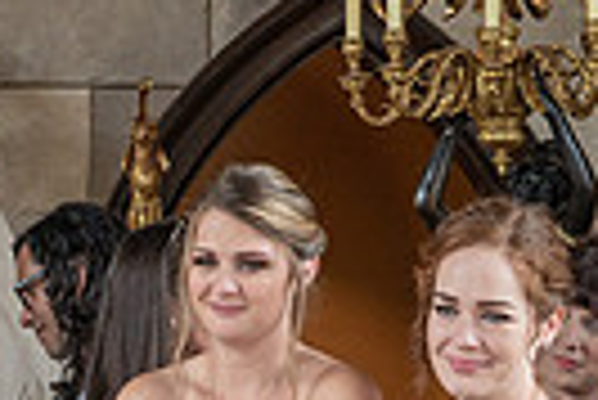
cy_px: 463
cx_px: -634
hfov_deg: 5.0
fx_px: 6685
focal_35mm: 402
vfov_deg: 3.4
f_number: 5
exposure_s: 1/250
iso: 1000
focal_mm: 84
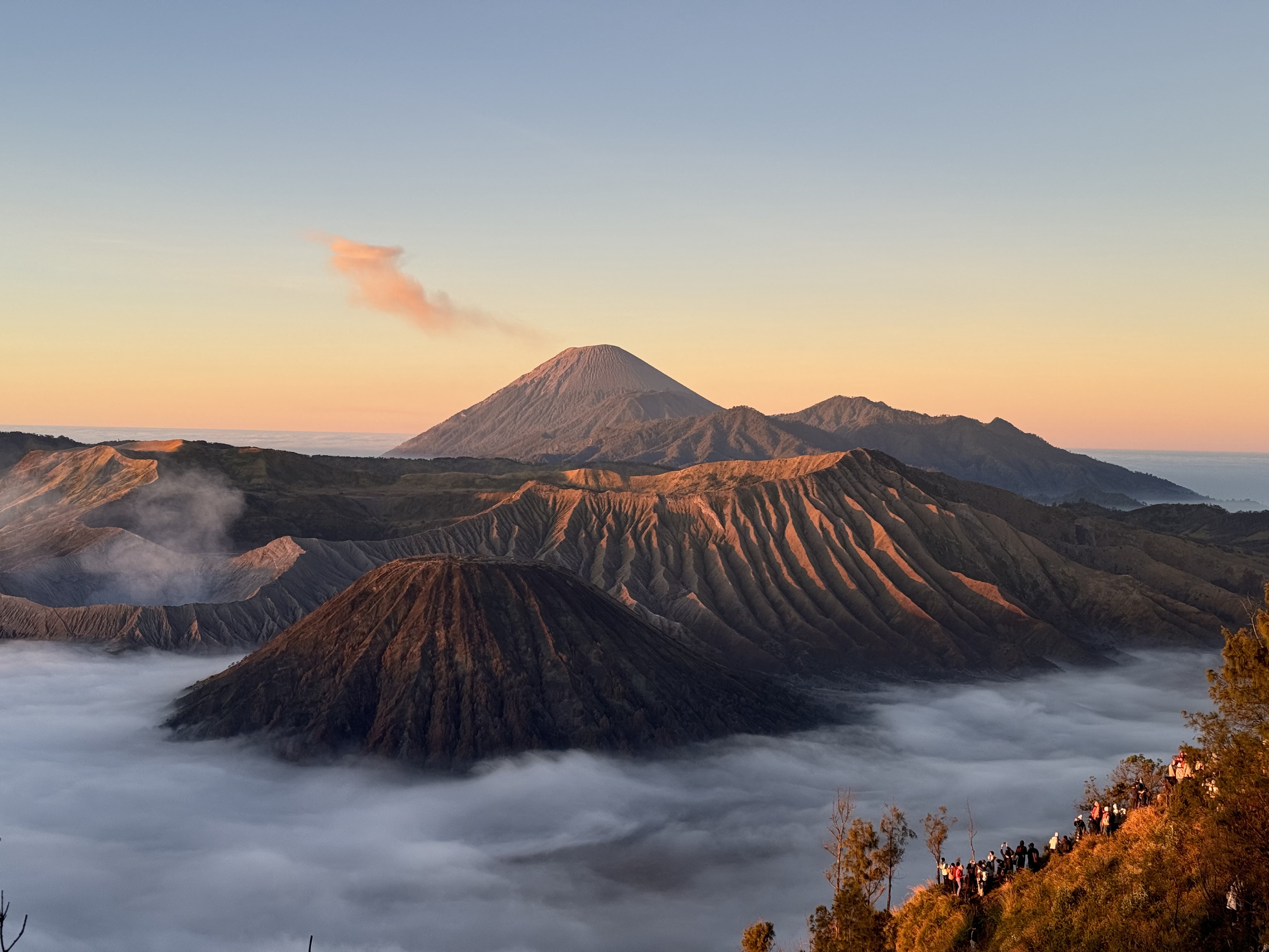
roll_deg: -1.1
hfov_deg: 39.7
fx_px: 1760
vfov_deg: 30.3
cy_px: 476
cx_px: 634
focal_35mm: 48
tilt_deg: -1.5
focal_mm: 6.76
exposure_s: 1/381
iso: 64
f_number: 1.78
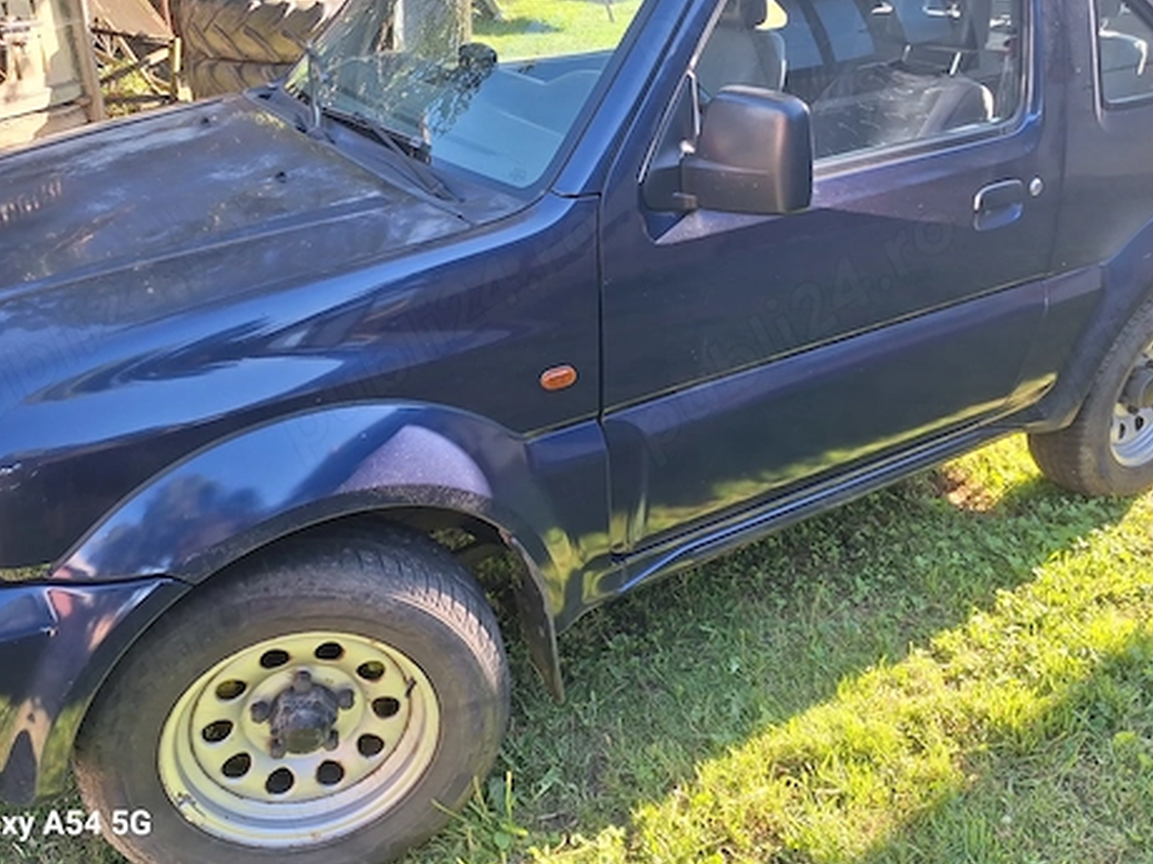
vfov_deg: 46.6
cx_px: 617
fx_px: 999
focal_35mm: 30
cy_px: 356
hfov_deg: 59.9
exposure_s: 1/175
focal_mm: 5.54
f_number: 1.8
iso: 40
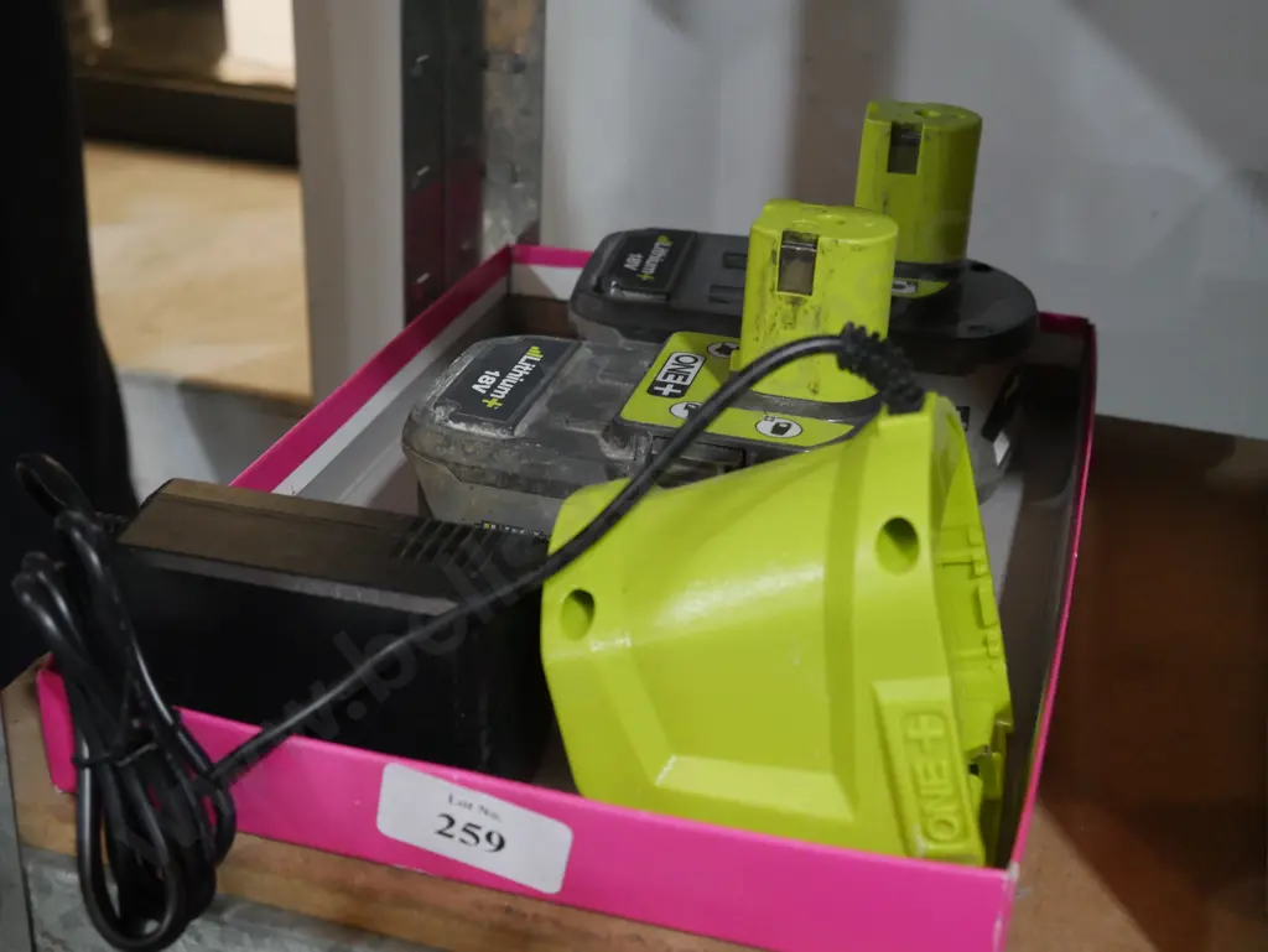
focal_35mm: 50
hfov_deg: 38.2
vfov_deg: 29.1
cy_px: 476
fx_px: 1832
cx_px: 634
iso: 1600
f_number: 5.3
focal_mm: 25
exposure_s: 1/60
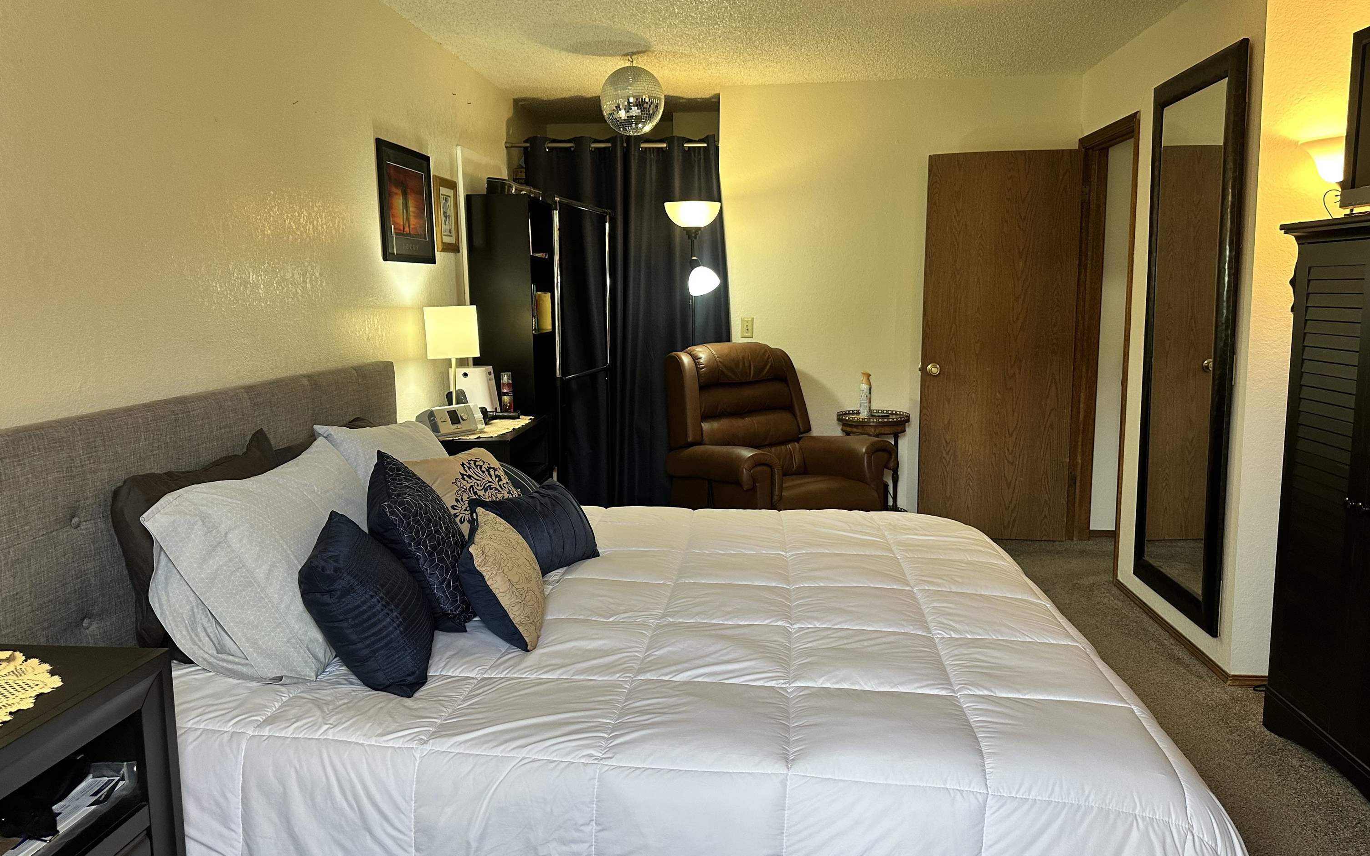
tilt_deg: -7.3
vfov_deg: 47.6
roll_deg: +0.2
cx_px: 678
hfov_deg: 70.4
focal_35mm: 26
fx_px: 971
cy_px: 429
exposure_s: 1/120
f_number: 1.78
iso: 200
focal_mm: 6.86
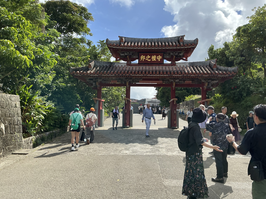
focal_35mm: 28
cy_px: 100
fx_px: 215
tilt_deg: +3.4
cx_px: 133
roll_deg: -1.4
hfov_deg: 63.4
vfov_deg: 49.7
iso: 25
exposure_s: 1/1490
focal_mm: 3
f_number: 1.8
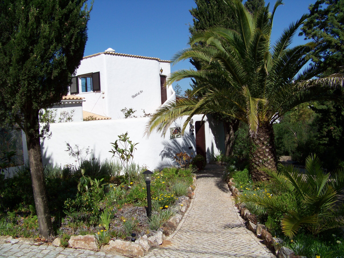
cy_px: 129
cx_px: 172
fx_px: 358
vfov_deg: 39.7
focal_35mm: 36
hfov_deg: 51.4
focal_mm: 5.85
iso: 66
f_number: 4
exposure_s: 1/1250
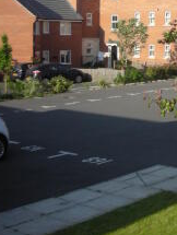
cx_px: 174
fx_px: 483
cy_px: 52
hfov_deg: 20.2
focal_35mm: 71
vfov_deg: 26.9
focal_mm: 5.8
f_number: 3
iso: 50
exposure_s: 1/453
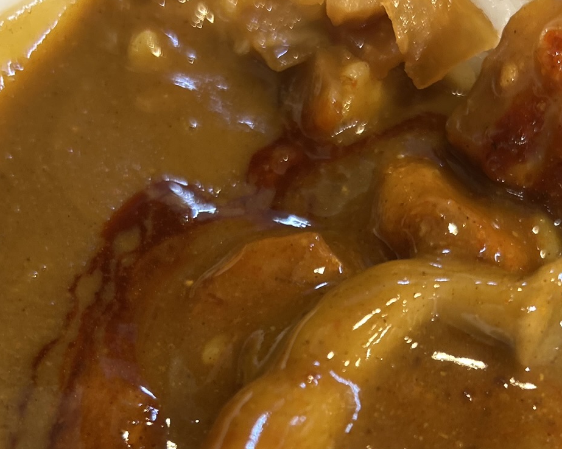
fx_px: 915
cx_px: 374
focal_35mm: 55
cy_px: 387
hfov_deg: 33.9
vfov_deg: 26.8
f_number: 1.5
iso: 250
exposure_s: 1/50
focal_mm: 5.7
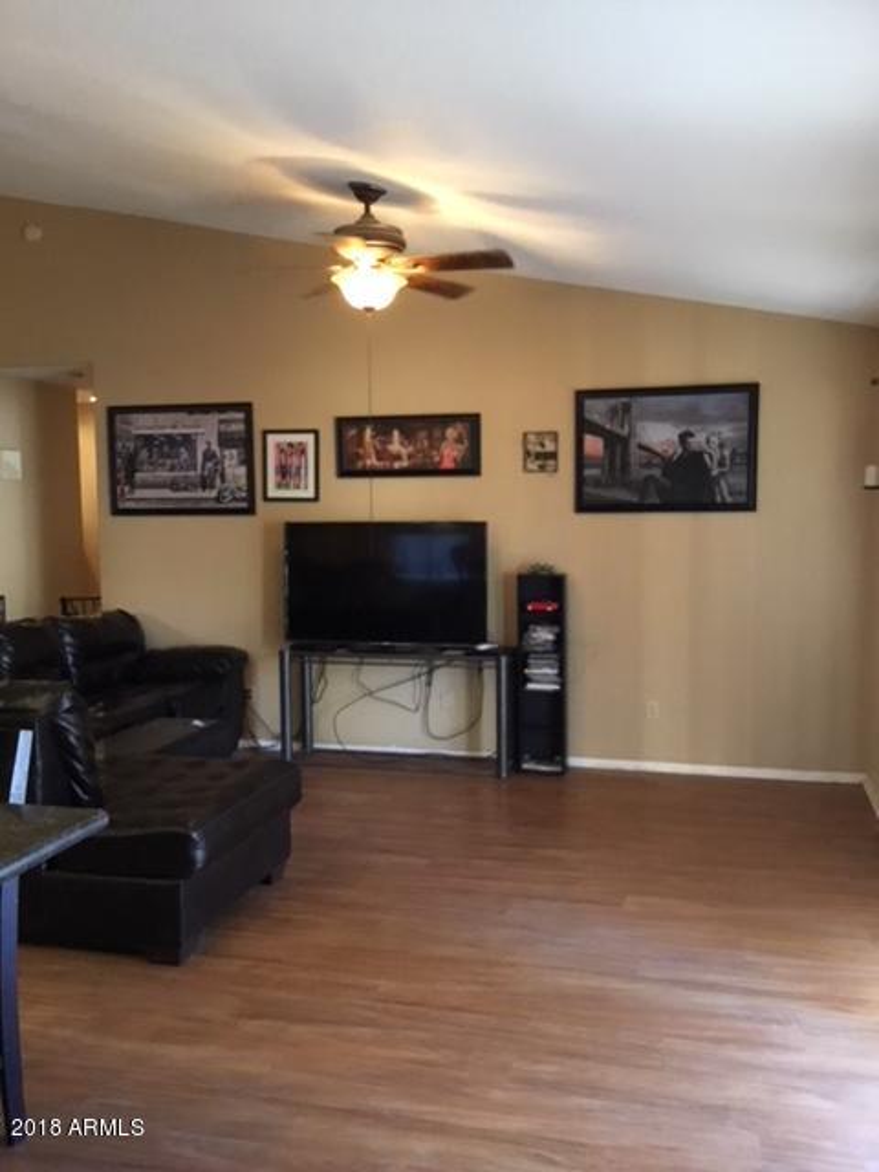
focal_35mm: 31
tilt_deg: -4.9
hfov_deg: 45.4
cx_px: 440
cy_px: 586
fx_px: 1050
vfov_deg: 58.4
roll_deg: +0.9
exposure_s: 1/15
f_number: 2.4
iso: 250
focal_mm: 3.3
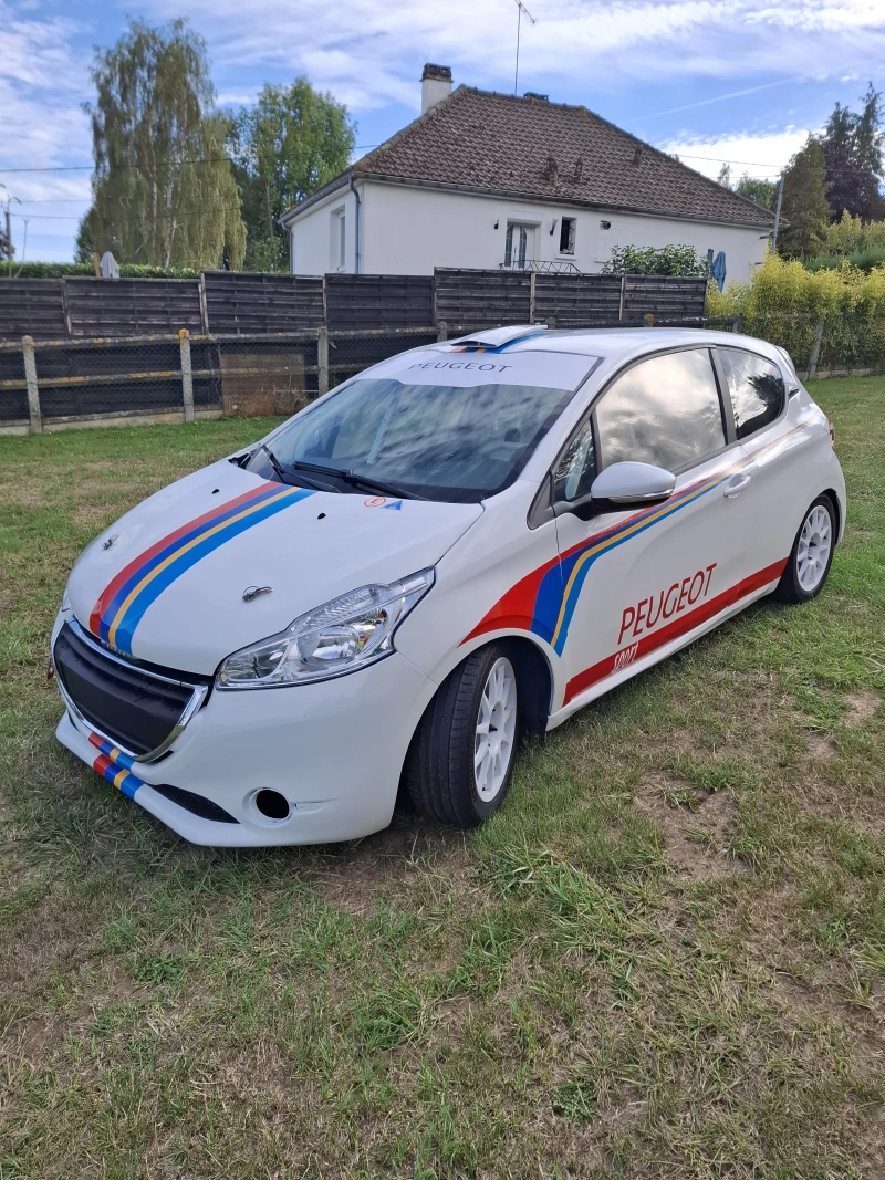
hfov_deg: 58.9
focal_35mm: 23
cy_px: 590
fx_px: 784
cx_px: 442
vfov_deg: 73.9
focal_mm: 5.54
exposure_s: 1/969
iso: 50
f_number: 1.8
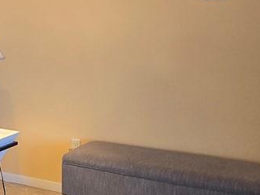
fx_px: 474
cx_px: -58
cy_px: 130
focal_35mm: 63
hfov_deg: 26.9
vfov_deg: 23.2
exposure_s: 1/60
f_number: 2.2
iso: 320
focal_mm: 2.2
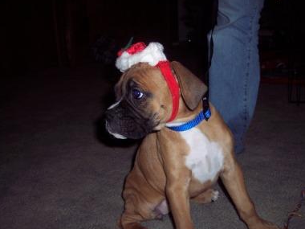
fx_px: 405
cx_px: 160
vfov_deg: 31.5
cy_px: 113
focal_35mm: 46
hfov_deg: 41.2
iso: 100
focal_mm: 8
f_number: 2.8
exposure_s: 1/60
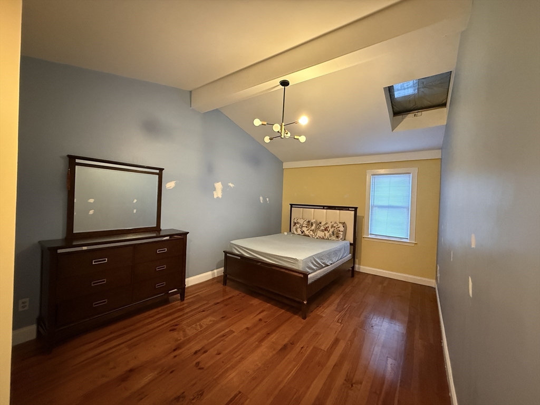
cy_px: 202
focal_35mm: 14
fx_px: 218
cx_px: 270
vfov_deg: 85.7
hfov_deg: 102.1
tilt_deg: +0.3
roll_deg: -1.3
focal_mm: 2.22
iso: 1000
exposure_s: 1/40
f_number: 2.2
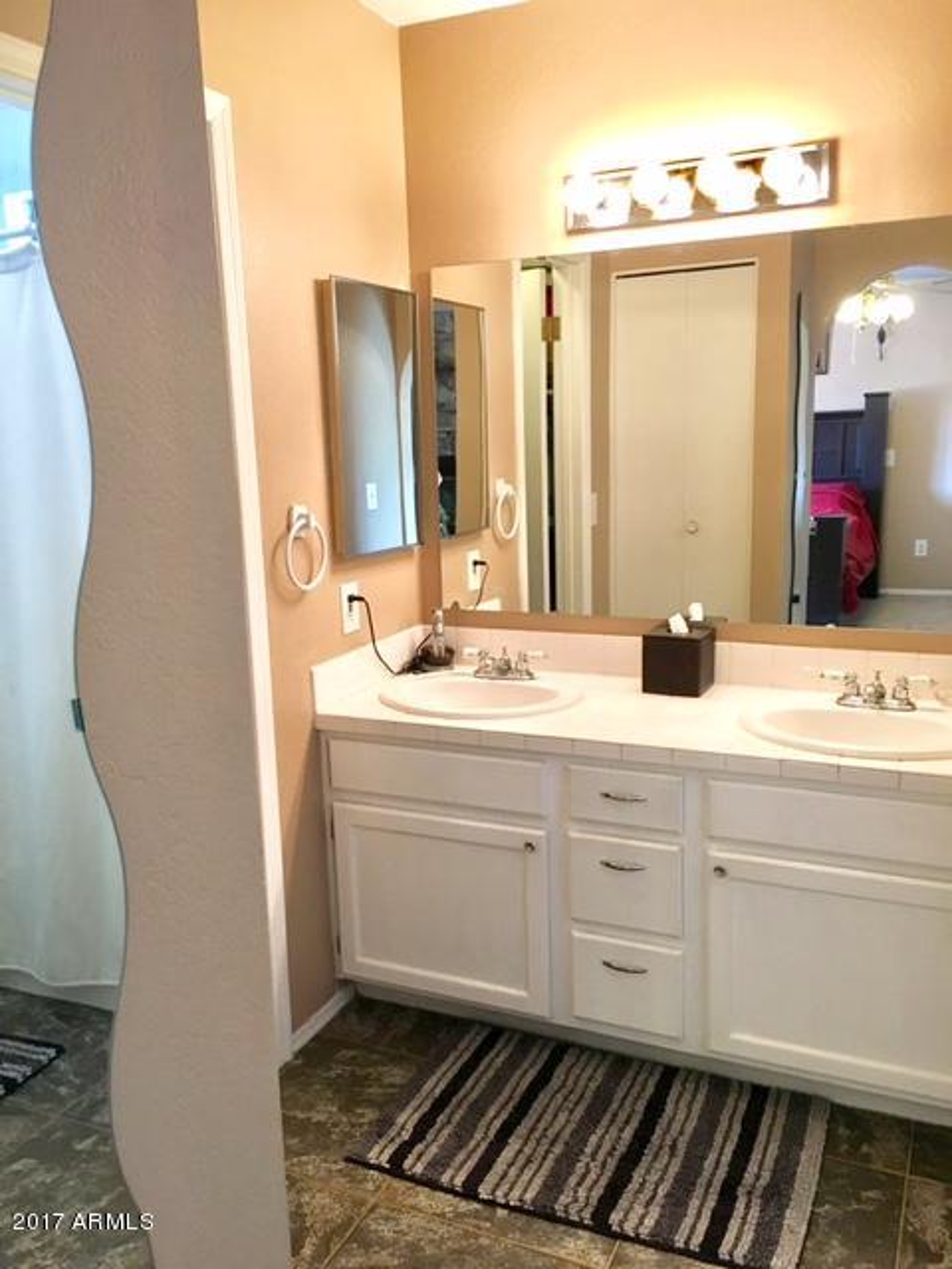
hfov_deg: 48.2
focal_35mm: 29
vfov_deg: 61.7
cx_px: 476
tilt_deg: -9.3
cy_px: 634
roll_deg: +1.4
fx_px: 1063
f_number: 2.2
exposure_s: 1/30
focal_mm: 4.15
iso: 100
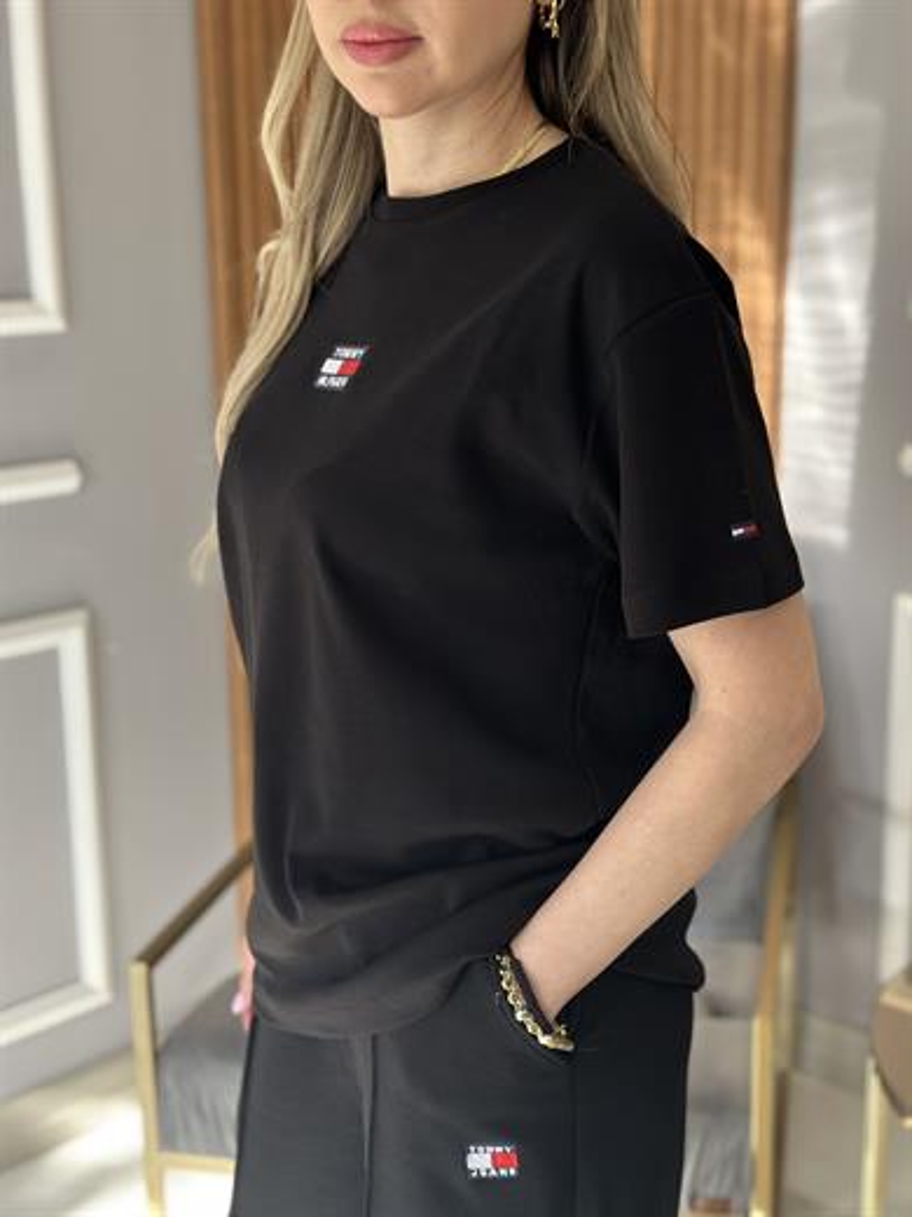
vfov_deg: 39.7
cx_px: 456
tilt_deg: -14.0
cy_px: 608
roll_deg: +1.2
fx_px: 1686
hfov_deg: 30.3
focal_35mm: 48
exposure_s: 1/121
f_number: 1.78
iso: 80
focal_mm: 6.86
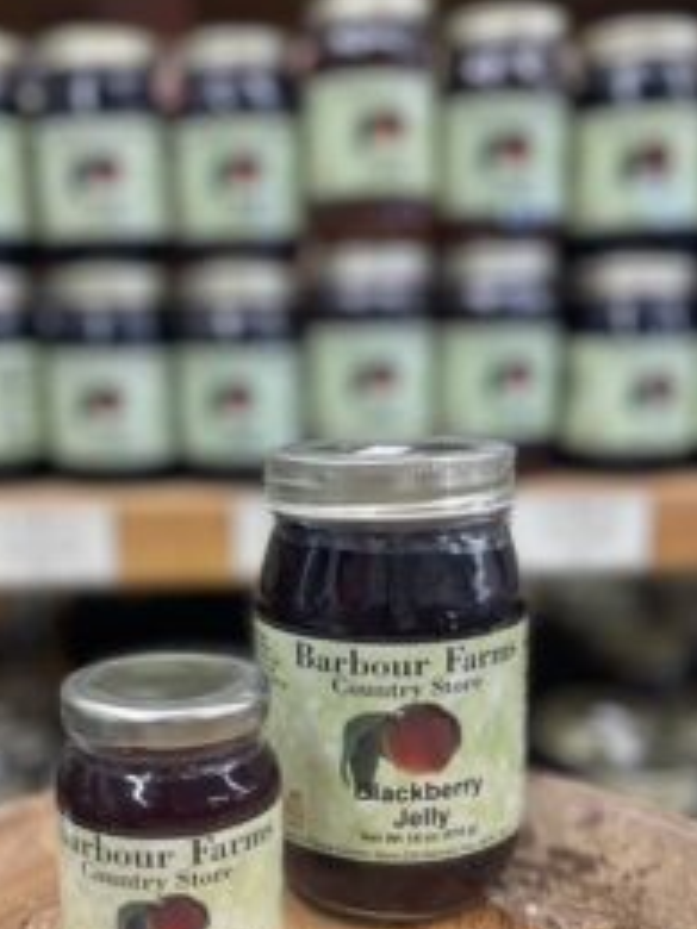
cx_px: 282
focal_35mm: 40
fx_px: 1074
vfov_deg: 46.6
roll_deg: -0.4
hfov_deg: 35.8
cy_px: 554
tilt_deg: -12.0
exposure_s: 1/60
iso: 80
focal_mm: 5.1
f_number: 1.6
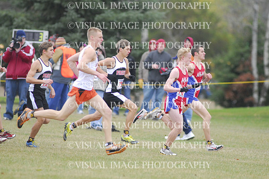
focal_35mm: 481
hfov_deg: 4.3
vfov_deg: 2.9
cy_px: 95
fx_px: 3597
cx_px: 140
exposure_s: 1/640
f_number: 4
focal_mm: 300
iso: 800
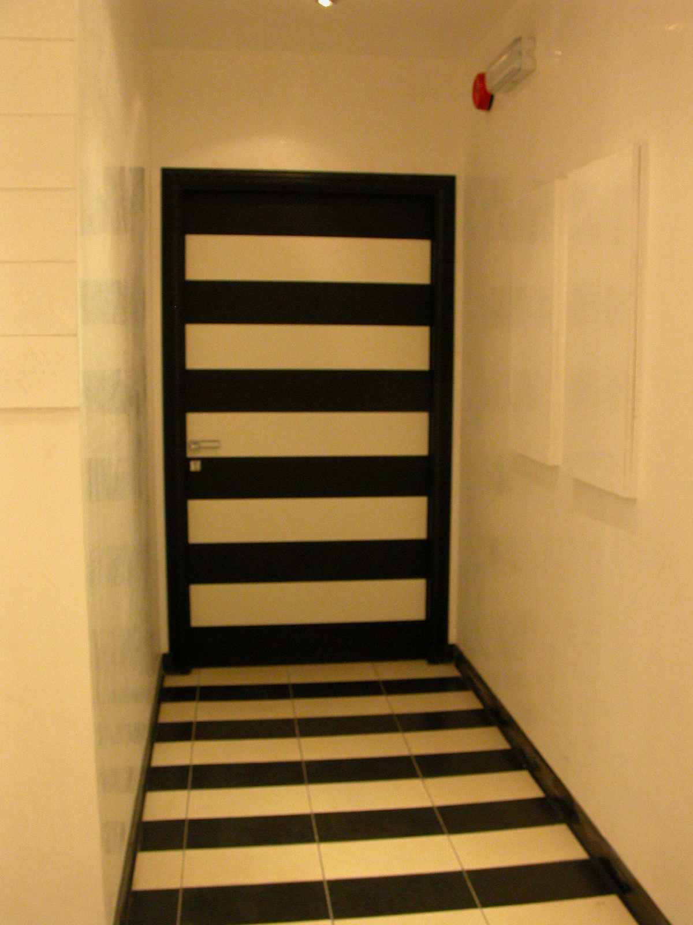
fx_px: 908
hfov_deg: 41.8
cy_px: 462
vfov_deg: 54.0
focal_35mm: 34
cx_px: 346
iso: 400
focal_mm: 8.9
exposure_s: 1/30
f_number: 4
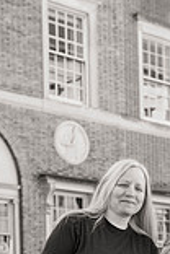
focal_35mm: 121
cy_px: 275
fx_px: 857
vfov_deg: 16.4
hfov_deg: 11.3
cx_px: 157
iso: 400
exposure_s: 1/1000
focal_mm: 42
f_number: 4
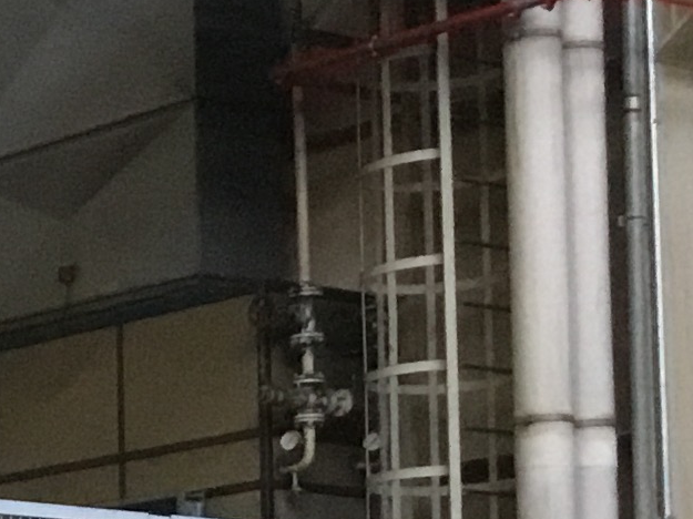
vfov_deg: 8.9
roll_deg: +0.2
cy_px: 766
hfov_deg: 10.3
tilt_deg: +3.0
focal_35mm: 162
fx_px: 3241
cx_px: -1053
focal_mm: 3.3
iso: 250
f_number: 2.4
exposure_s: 1/33
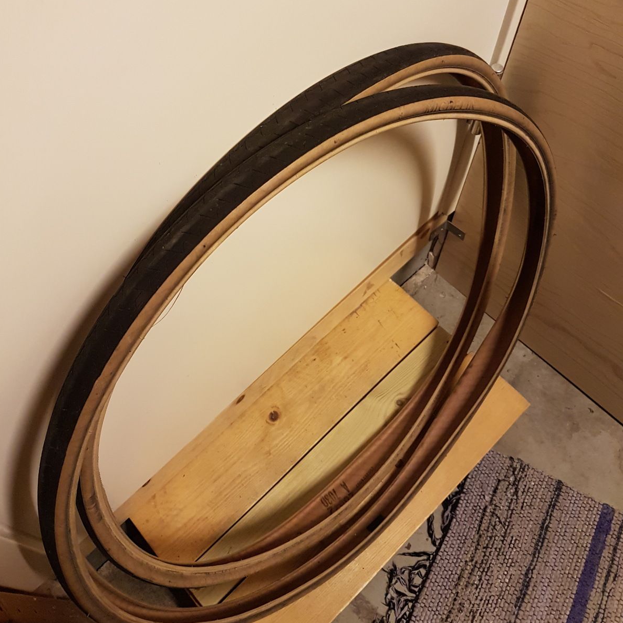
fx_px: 631
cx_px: 310
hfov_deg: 52.5
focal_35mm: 31
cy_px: 240
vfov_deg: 52.1
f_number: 1.7
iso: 250
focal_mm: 4.2
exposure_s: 1/13
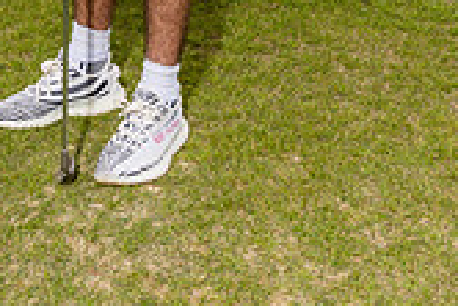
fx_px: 1070
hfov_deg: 24.1
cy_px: -309
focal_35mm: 84
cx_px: 177
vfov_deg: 13.8
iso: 160
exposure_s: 1/250
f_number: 9
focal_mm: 31
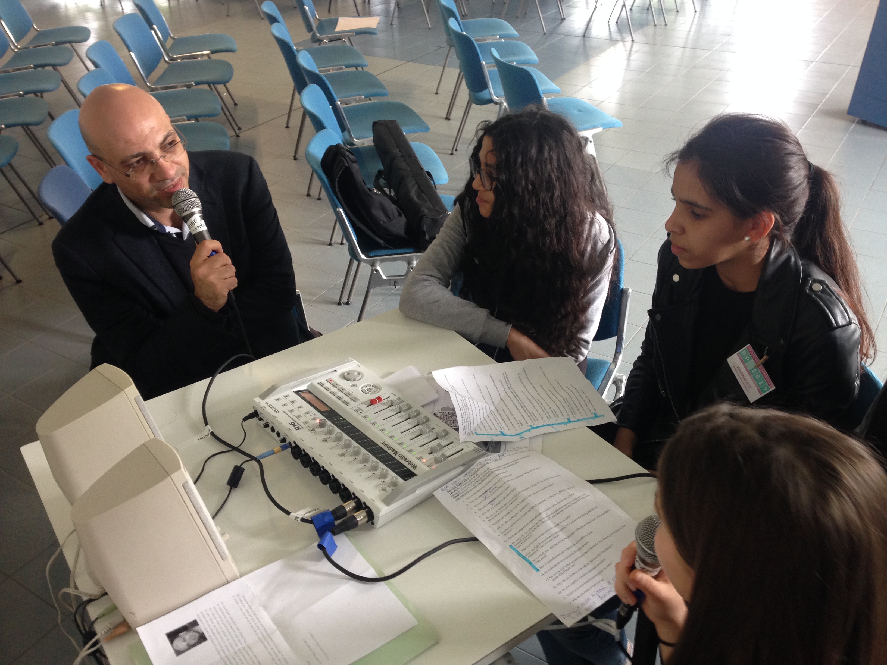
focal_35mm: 33
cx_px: 444
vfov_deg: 42.9
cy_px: 332
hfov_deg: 55.4
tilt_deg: -32.5
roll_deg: +2.3
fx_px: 846
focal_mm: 4.12
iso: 125
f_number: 2.4
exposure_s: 1/20
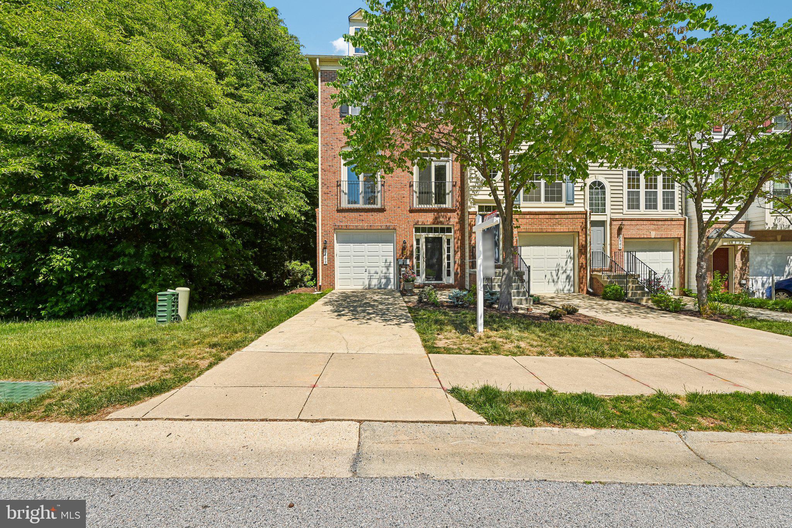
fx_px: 308
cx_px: 396
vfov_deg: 81.2
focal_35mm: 14
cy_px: 264
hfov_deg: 104.3
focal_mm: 14
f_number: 8
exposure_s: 1/500
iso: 100
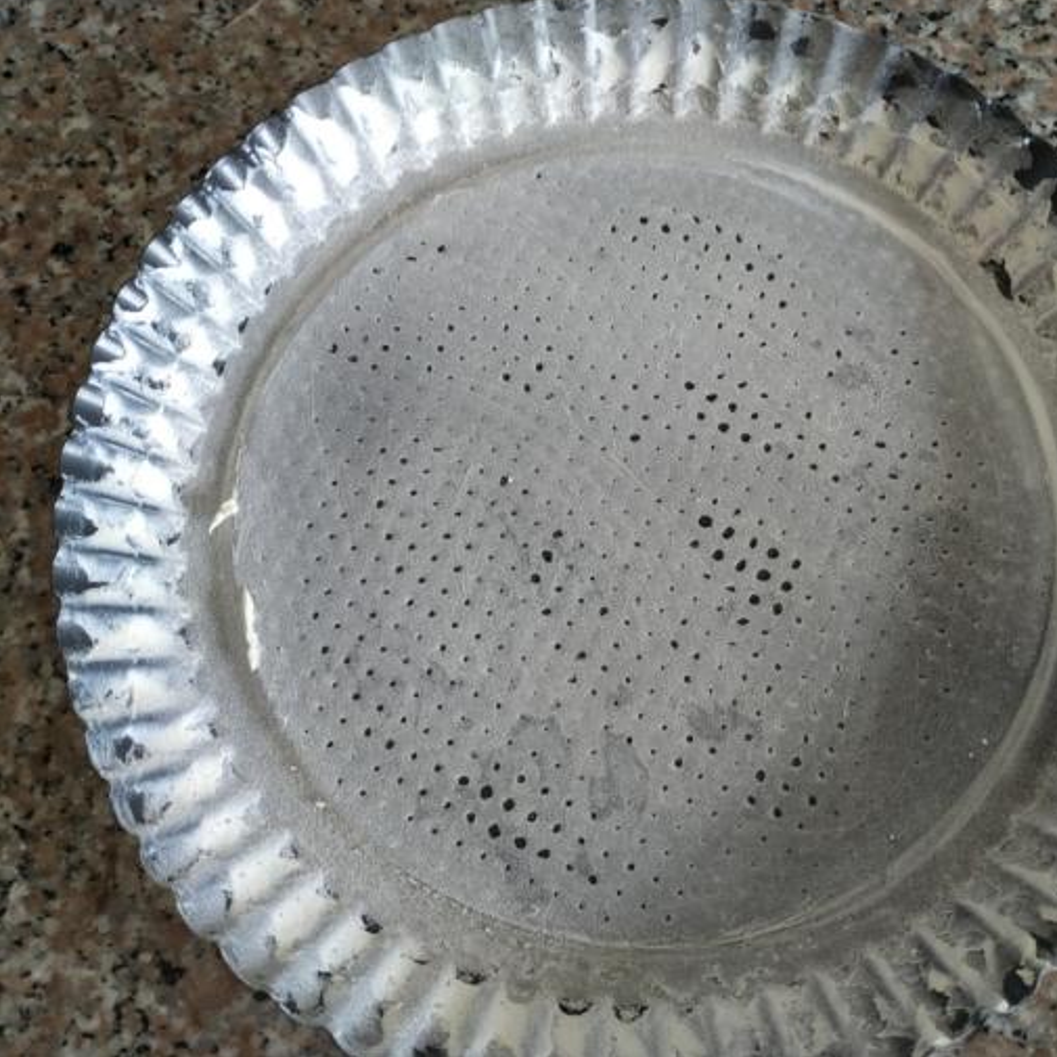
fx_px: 1002
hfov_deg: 55.3
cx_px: 620
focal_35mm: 29
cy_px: 519
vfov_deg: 55.6
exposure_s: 1/25
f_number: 1.9
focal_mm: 3.94
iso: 125
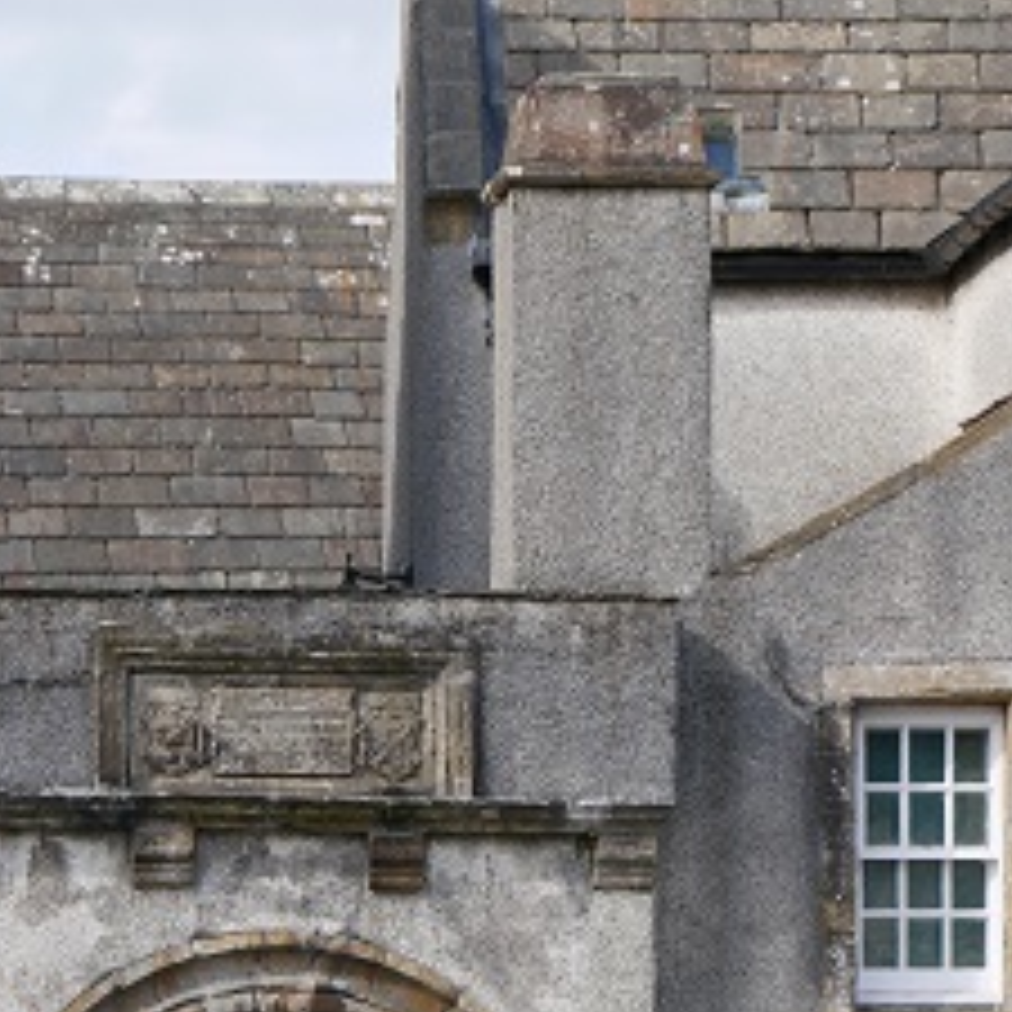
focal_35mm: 201
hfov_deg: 8.7
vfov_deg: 8.7
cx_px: 585
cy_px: 778
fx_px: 6648
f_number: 6.3
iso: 200
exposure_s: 1/320
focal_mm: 60
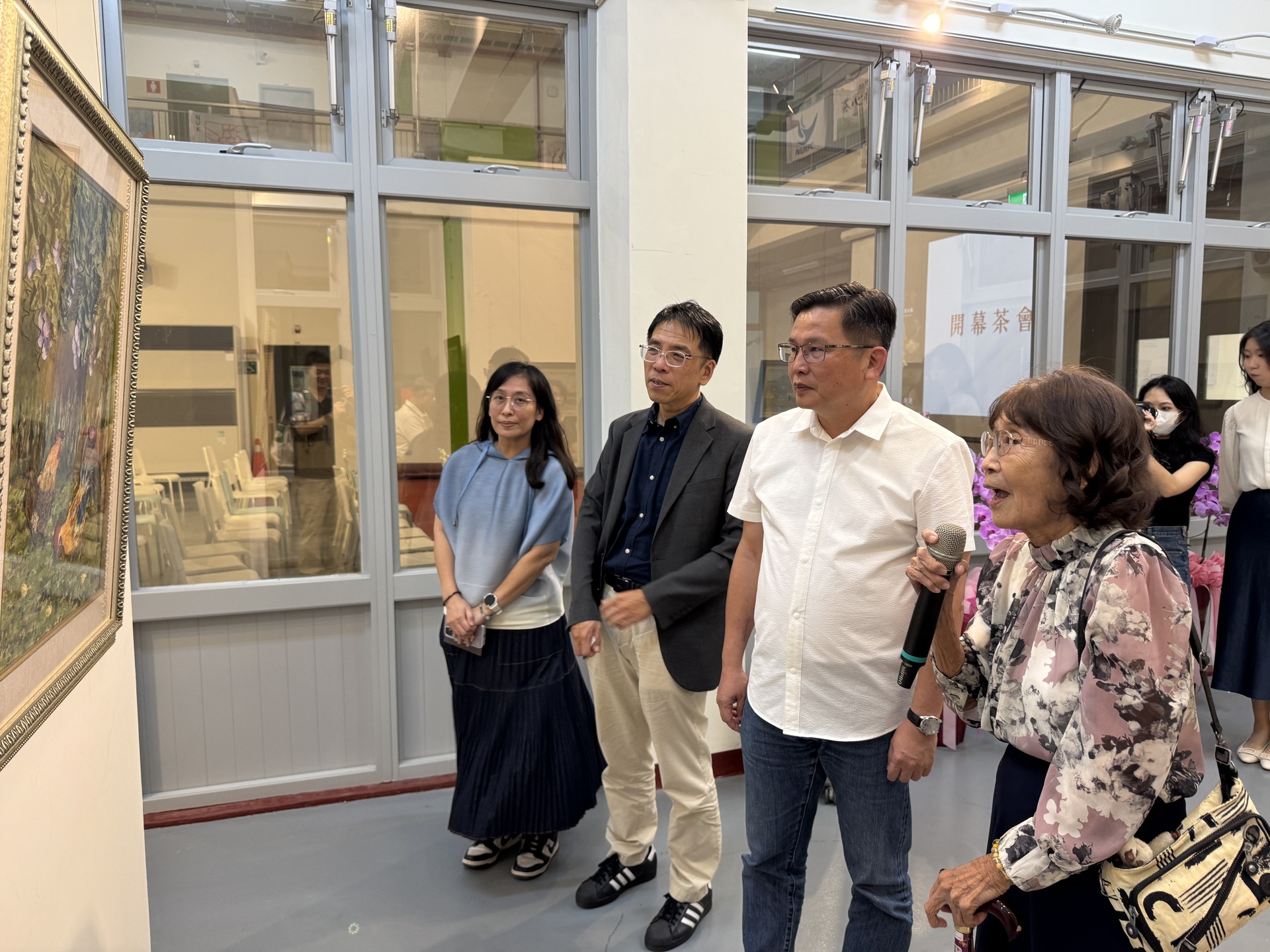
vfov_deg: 56.8
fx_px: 881
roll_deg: +1.4
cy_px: 476
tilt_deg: -4.9
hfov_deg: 71.6
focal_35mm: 24
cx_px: 635
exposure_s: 1/60
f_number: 1.78
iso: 125
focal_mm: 6.76
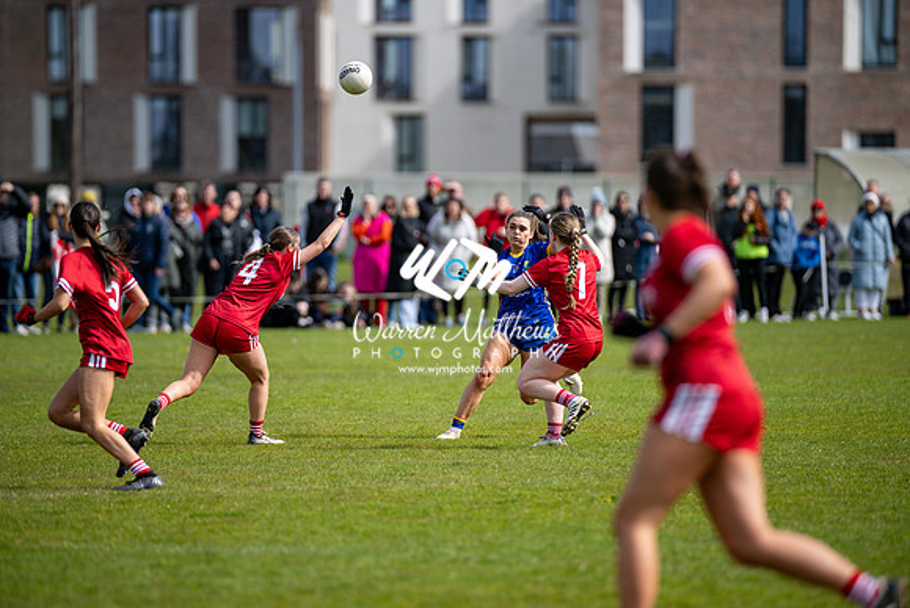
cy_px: 304
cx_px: 455
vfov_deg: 4.6
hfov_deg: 6.9
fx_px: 7585
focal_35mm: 300
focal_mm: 300
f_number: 2.8
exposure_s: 1/6400
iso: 320
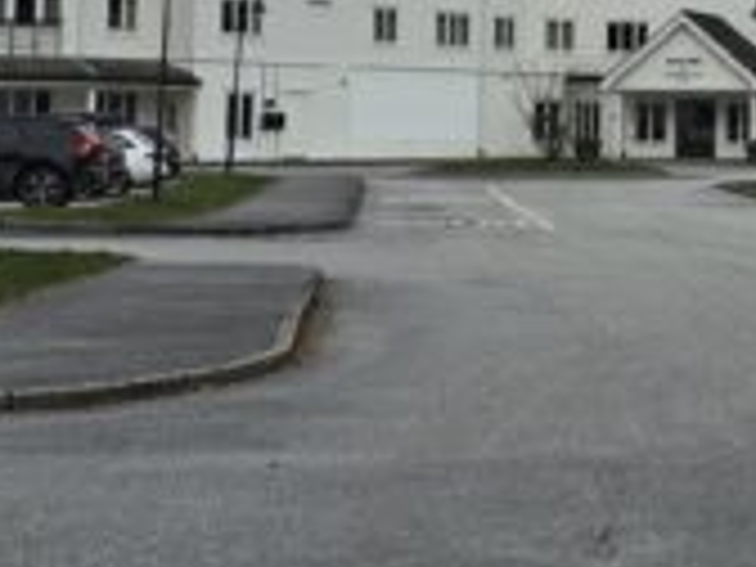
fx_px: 2293
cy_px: -9
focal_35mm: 105
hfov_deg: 17.8
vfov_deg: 13.9
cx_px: 914
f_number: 1.7
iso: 12
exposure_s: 1/221
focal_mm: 6.3
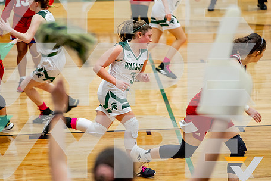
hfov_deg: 11.3
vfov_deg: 7.6
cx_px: 104
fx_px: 1363
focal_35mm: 181
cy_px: 75
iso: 2000
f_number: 2.8
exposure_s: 1/1000
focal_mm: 142
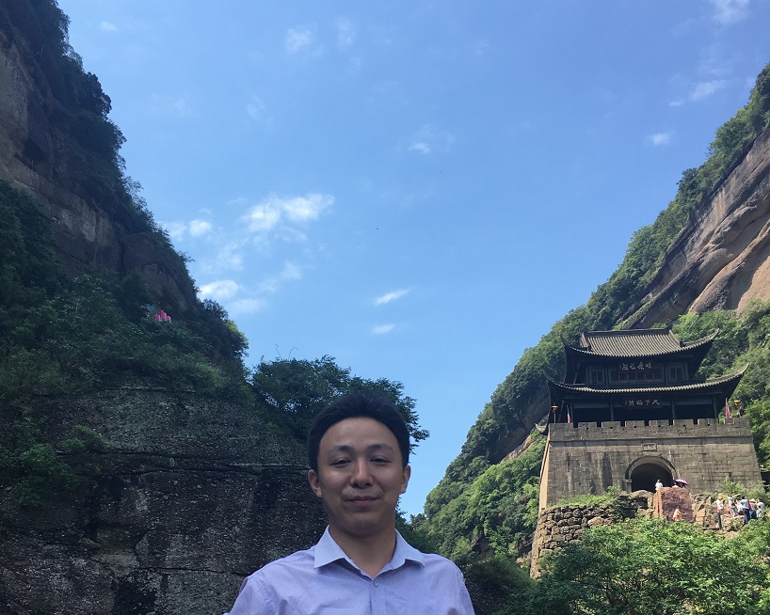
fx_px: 866
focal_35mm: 38
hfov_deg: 47.9
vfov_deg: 38.0
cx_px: 386
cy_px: 470
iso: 25
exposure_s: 1/680
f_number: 2.2
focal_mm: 4.15
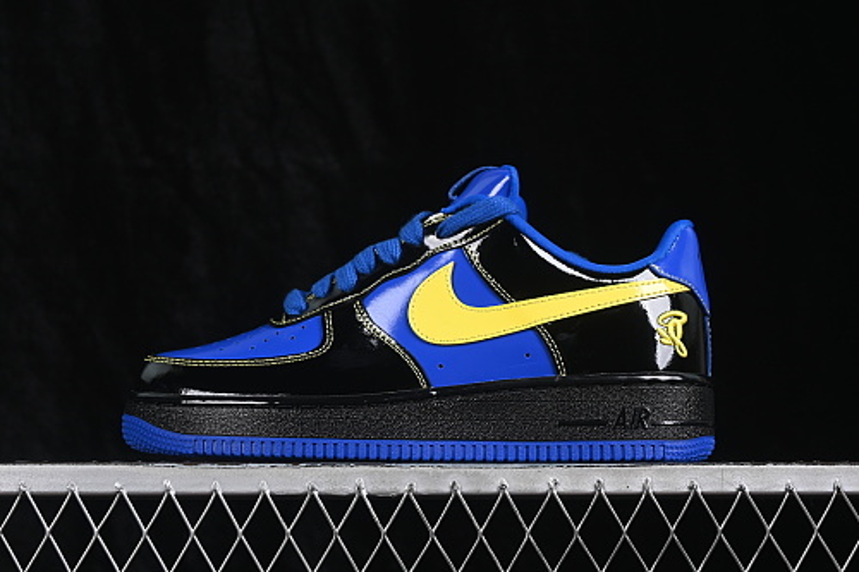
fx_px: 1789
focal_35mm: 75
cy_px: 286
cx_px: 430
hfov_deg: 27.0
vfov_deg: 18.2
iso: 160
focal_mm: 50
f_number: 7.1
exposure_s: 1/60
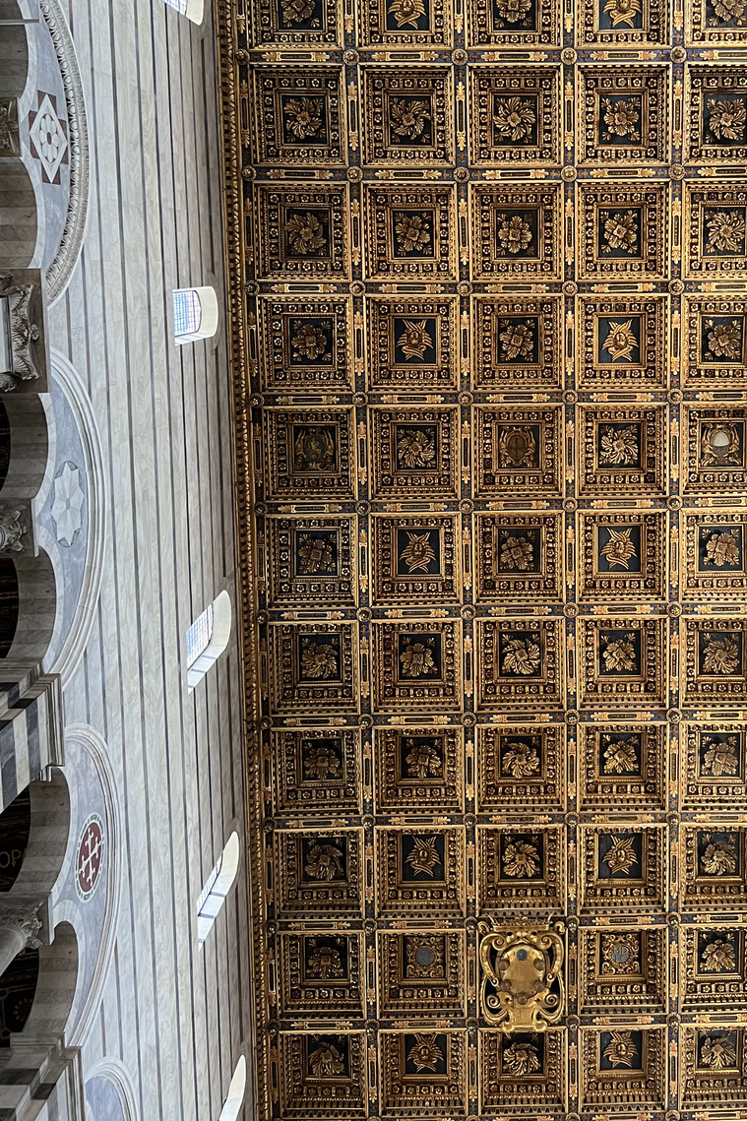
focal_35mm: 38
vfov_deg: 50.0
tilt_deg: +84.0
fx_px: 1183
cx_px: 535
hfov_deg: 34.5
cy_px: 394
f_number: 1.5
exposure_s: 1/82
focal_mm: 5.7
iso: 125
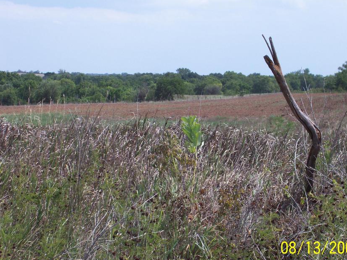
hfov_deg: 17.3
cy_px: 141
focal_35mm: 114
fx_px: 1142
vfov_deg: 13.0
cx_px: 187
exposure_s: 1/532
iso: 80
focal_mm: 16.8
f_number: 4.6
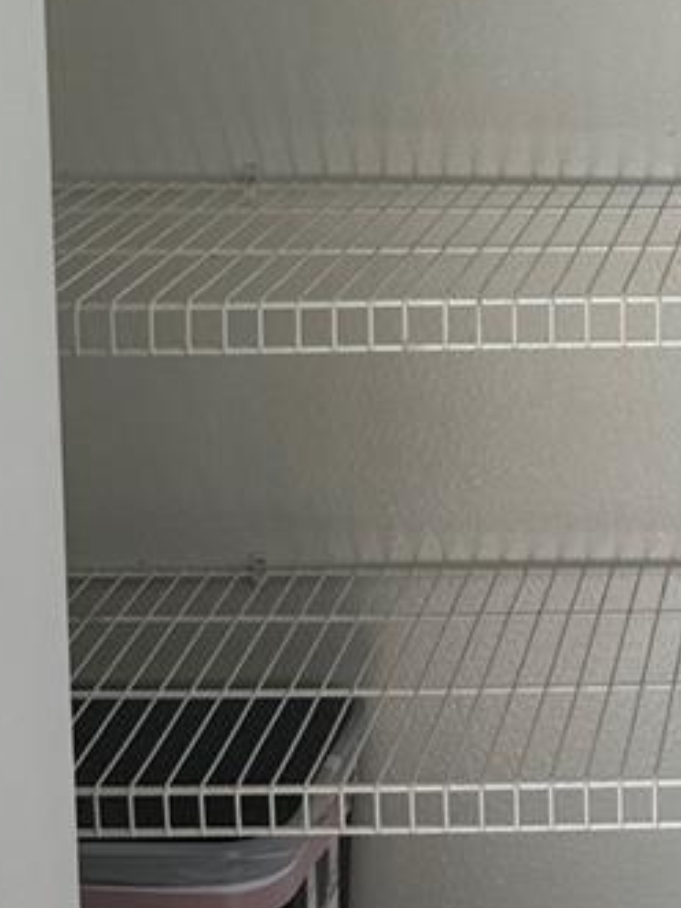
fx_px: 2284
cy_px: -16
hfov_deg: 15.8
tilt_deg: -8.5
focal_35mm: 87
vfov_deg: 21.6
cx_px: 975
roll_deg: -0.6
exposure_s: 1/617
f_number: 1.78
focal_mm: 6.76
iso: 80
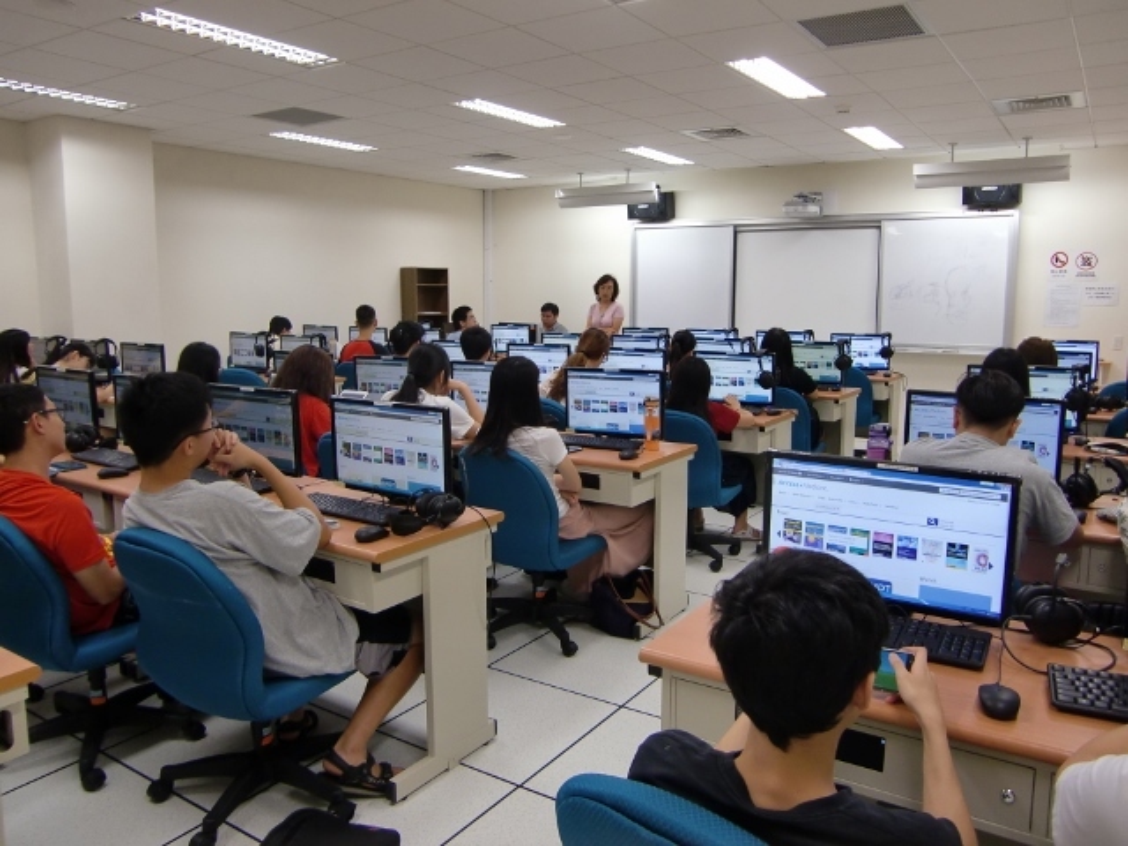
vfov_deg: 49.7
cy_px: 423
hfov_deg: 63.4
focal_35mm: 28
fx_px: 912
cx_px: 564
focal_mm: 4.9
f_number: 2.6
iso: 125
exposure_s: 1/60
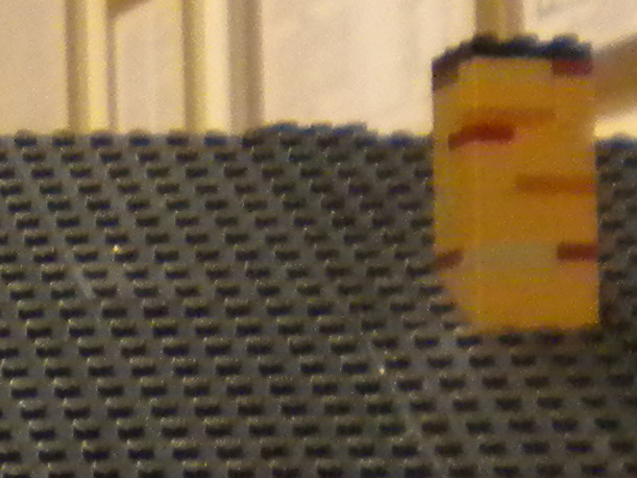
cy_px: 463
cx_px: -717
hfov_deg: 8.8
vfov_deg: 7.1
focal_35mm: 209
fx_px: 3845
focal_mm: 6.3
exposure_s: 1/30.3
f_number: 3.1
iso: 400
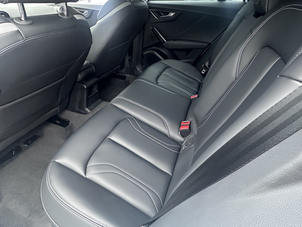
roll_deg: -1.5
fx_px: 175
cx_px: 158
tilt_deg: -26.4
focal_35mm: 20
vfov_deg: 64.3
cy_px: 76
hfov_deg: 81.7
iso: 800
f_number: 2.2
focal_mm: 2.22
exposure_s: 1/60
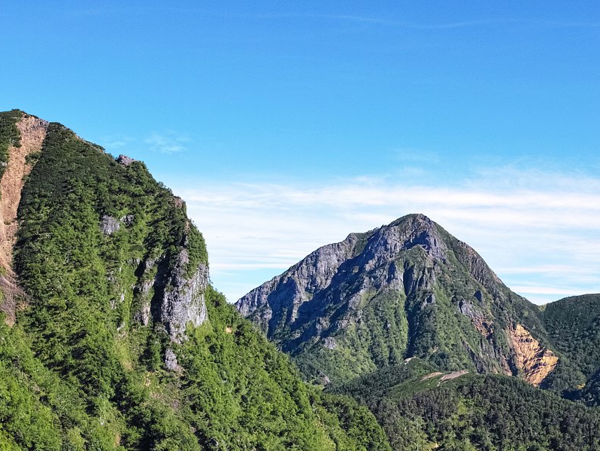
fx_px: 1925
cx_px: 413
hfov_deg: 17.7
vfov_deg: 13.3
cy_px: 279
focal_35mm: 111
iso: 200
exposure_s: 1/160
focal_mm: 30
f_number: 5.6
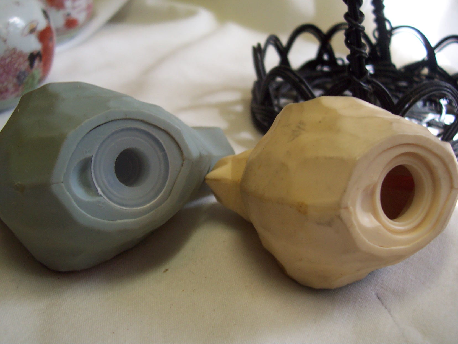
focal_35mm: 37
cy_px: 172
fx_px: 490
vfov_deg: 38.7
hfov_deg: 50.1
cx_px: 229
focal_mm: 5.6
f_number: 2.8
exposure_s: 1/90
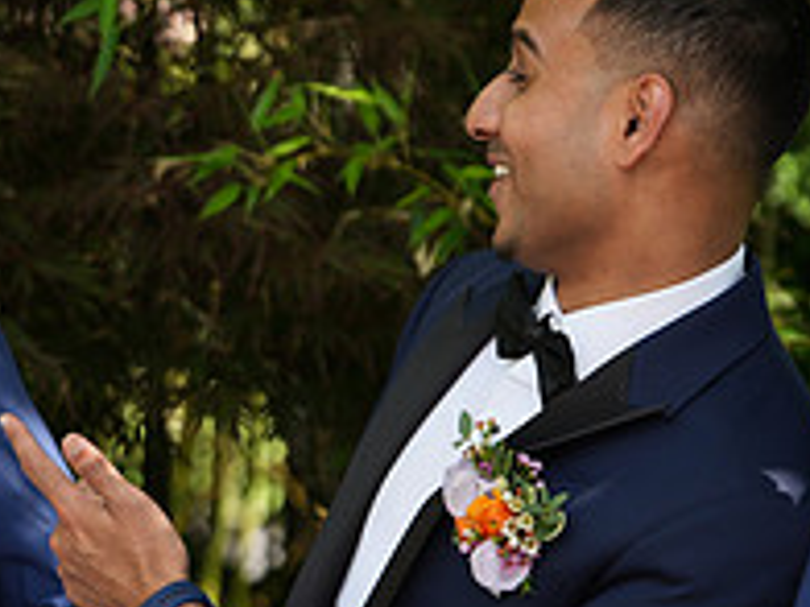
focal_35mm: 268
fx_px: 6271
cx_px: 74
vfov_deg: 5.5
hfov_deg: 7.4
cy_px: 374
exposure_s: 1/250
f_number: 4
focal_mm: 94
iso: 125
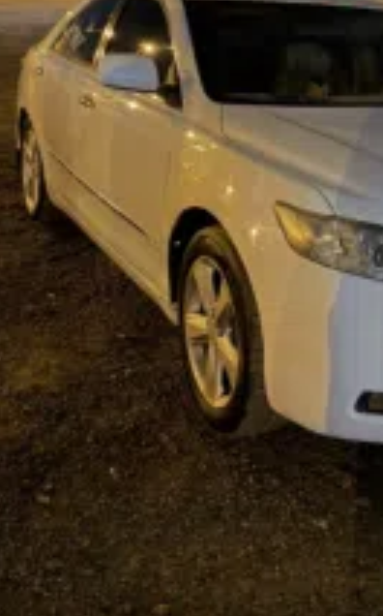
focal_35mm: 48
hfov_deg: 25.7
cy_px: 174
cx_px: 363
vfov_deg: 41.0
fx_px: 804
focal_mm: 6.76
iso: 1250
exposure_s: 1/8
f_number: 1.78
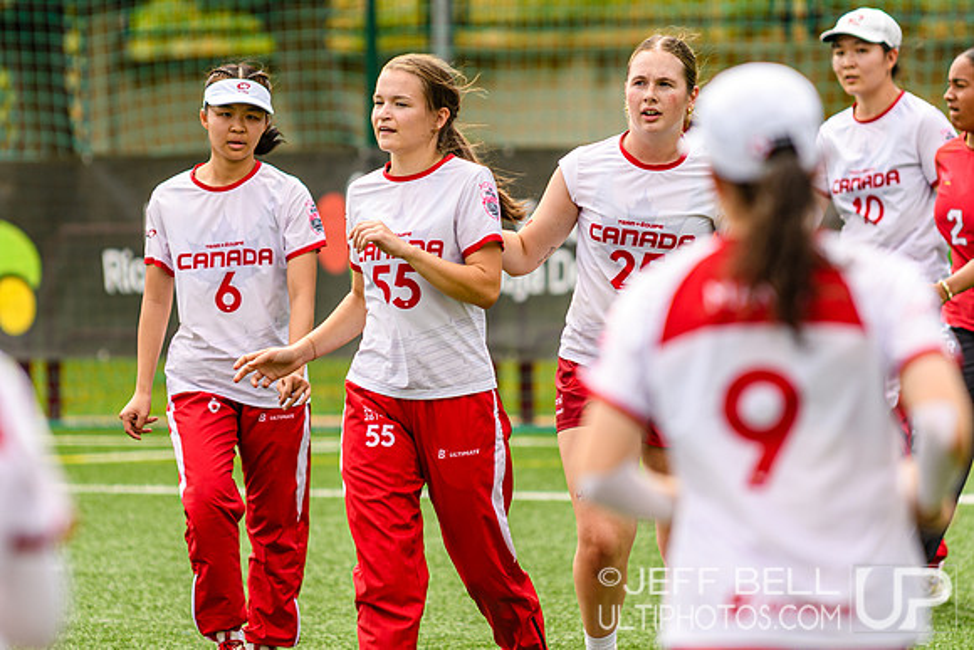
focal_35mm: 428
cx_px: 404
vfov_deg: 3.2
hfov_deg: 4.8
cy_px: 224
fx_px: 11581
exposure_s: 1/1000
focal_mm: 200
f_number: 3.2
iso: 125
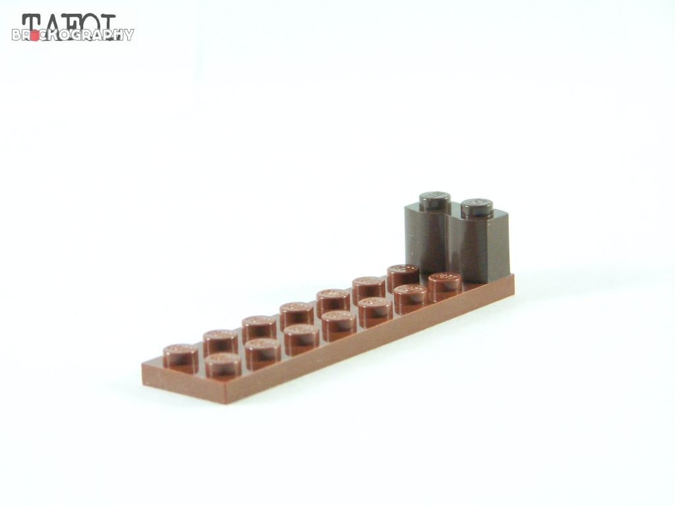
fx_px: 2496
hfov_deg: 15.4
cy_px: 253
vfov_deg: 11.6
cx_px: 338
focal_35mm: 128
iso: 400
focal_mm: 21.2
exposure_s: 1/60
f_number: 3.6
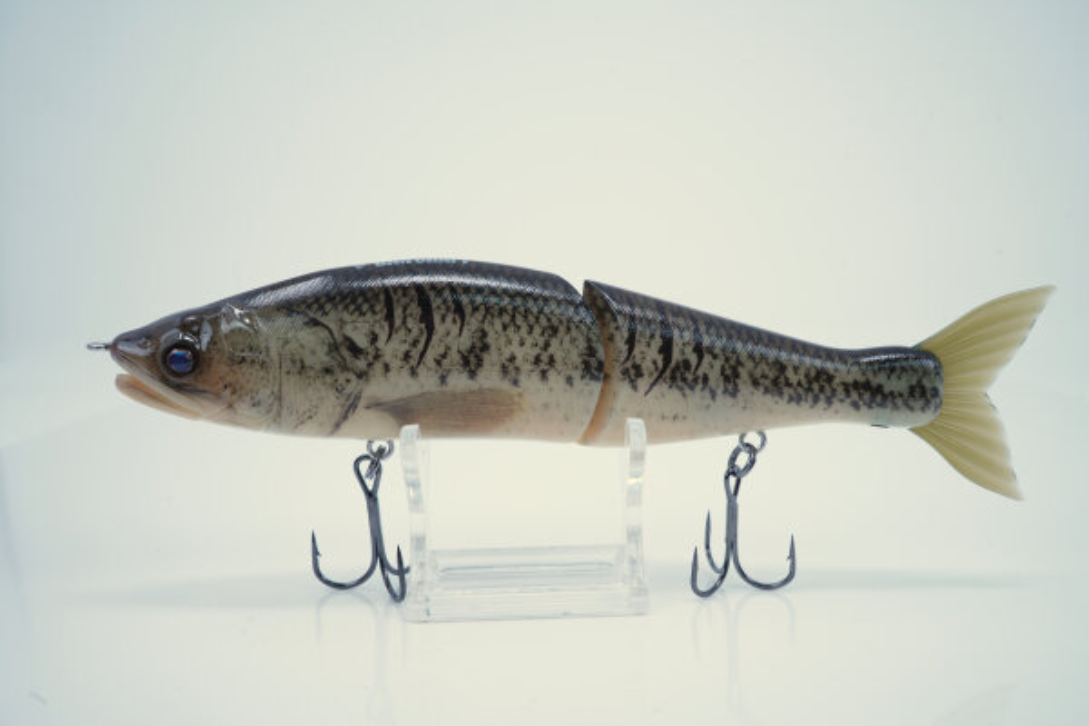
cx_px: 544
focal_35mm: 33
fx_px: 998
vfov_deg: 40.0
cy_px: 363
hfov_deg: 57.2
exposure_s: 1/8
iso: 100
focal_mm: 33
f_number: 13
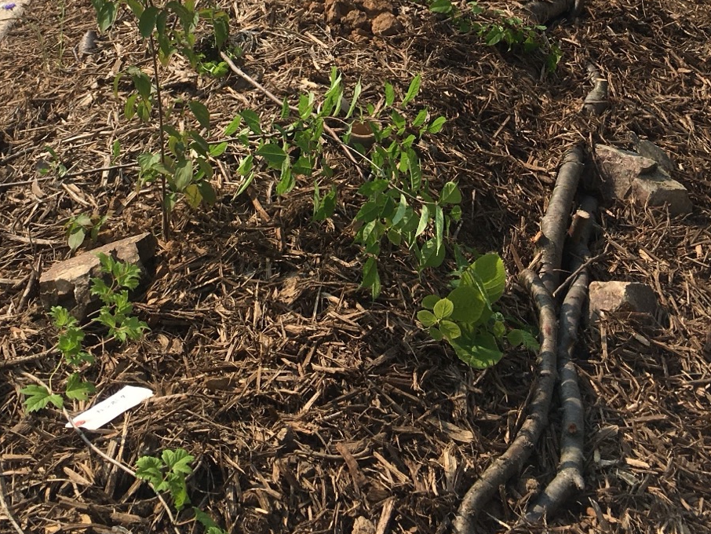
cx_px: 335
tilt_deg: -11.6
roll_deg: +1.1
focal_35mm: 64
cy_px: -46
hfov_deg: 30.3
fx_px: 1315
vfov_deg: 21.8
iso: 25
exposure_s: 1/2331
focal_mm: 4.15
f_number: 2.2
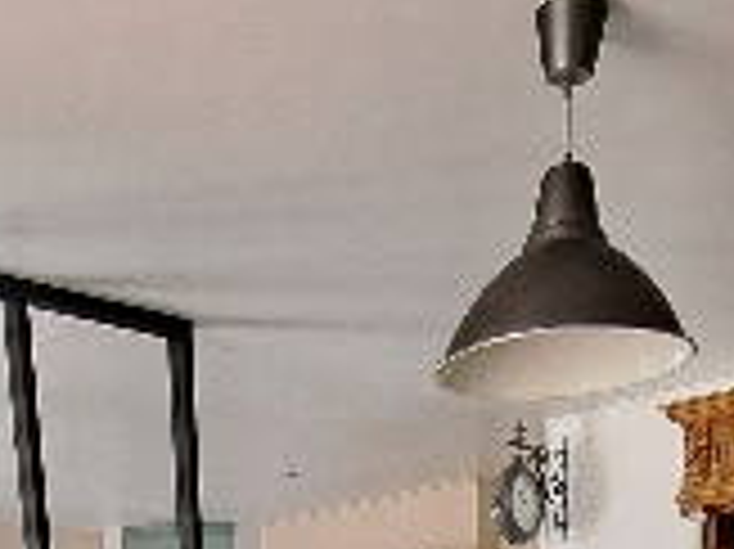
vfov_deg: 19.0
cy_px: 1066
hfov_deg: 37.4
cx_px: 311
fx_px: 1081
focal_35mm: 51
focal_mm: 1.74
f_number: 2.2
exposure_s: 1/50
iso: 100
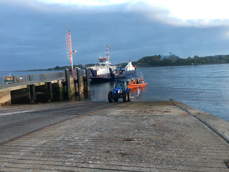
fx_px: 192
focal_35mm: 29
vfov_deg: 48.2
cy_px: 86
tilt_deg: -5.0
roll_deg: +4.2
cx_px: 114
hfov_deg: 61.7
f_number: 2.2
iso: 64
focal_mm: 4.15
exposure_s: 1/33
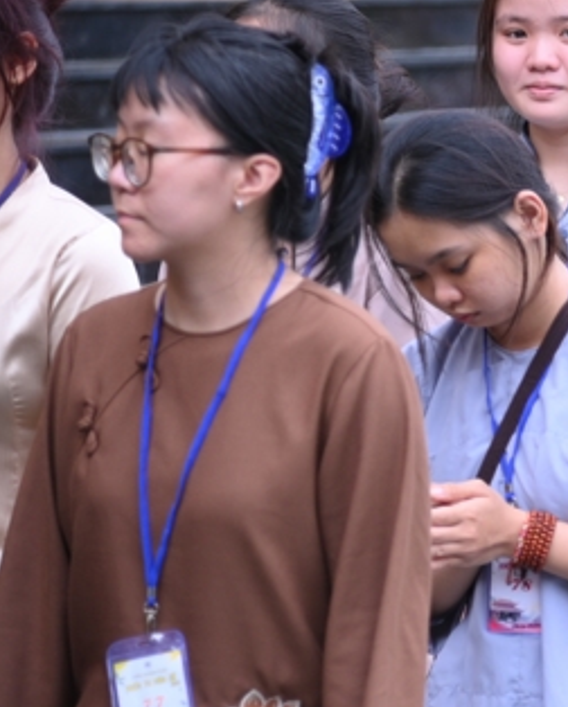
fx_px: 6418
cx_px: 1074
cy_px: 347
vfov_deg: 6.3
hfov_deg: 5.0
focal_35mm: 306
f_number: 4
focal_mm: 105
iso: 320
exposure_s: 1/500
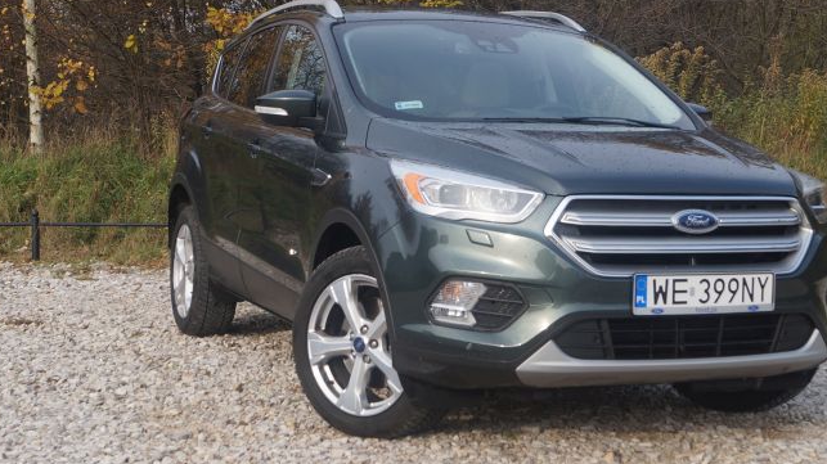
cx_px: 459
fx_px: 1425
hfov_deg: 32.3
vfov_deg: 18.5
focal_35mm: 65
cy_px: 183
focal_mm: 26
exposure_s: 1/200
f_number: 7.1
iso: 100
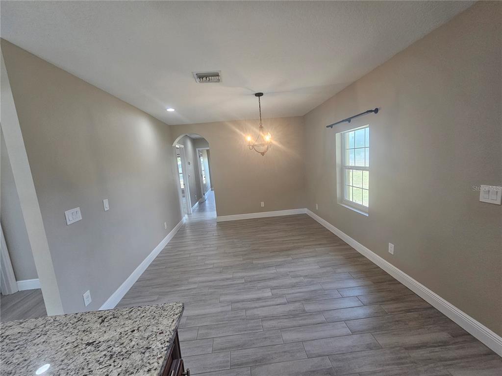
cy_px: 188
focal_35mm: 13
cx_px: 251
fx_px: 189
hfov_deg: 106.2
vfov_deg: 89.9
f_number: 2.2
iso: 160
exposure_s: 1/60
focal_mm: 2.2
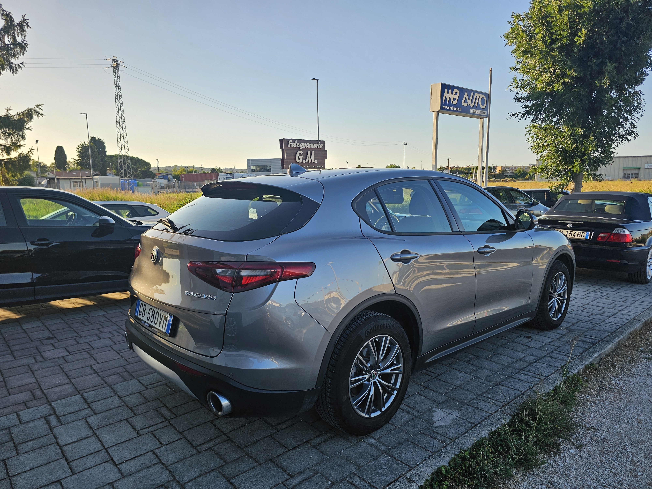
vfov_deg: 58.9
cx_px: 326
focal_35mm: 23
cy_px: 244
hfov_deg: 73.9
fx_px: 433
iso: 20
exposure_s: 1/456
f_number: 1.7
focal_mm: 6.3
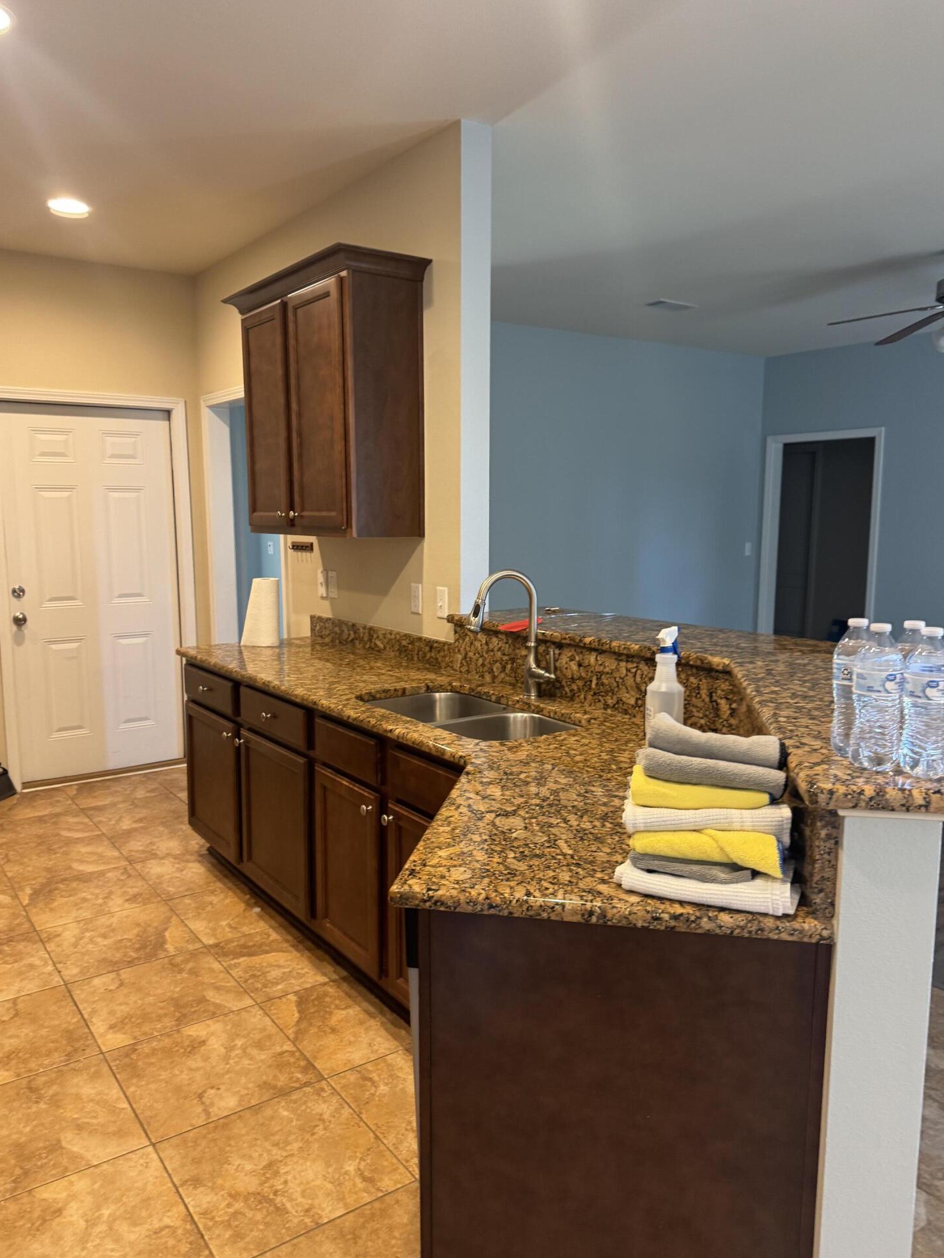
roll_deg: +0.5
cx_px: 463
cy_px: 631
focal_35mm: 25
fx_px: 909
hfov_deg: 54.9
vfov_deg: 69.4
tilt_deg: -5.6
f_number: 1.78
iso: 200
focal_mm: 6.76
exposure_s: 1/60
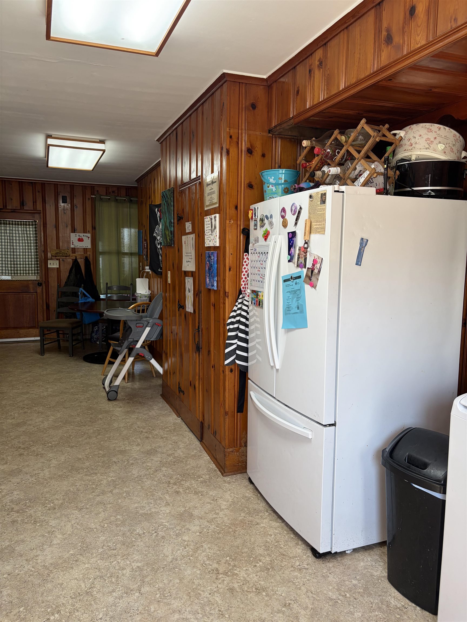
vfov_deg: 67.3
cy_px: 311
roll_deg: -1.5
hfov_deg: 53.1
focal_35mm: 26
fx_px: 468
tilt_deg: -6.7
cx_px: 234
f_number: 1.6
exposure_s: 1/60
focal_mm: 5.96
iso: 80
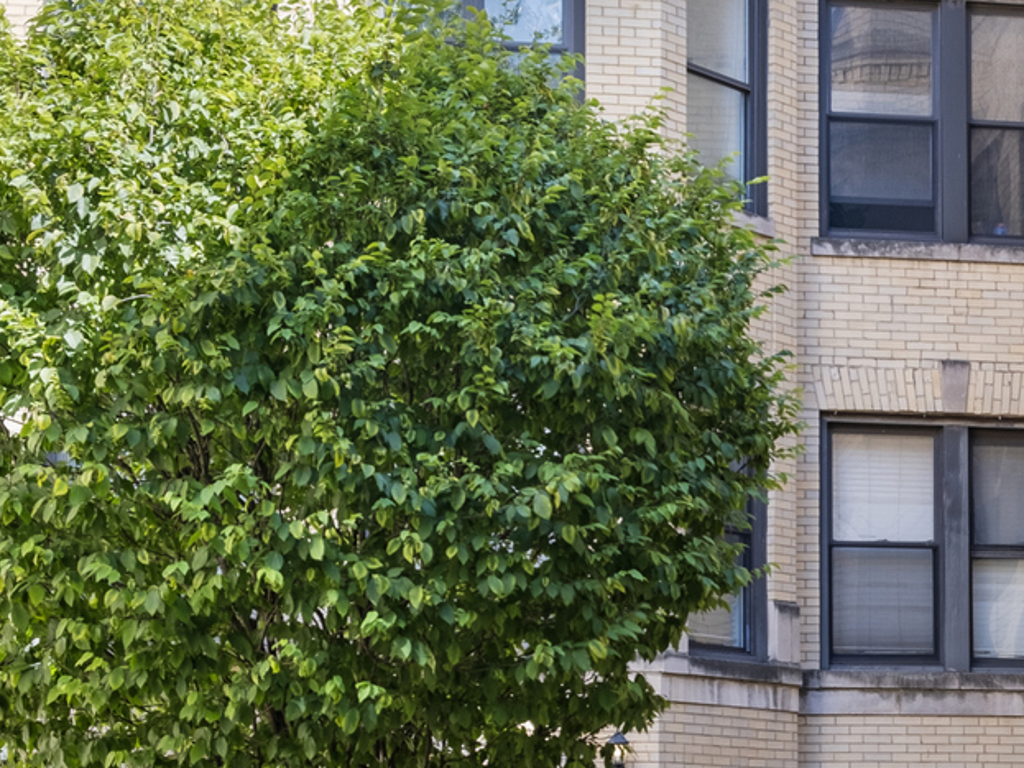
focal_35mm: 100
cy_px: 692
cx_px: 965
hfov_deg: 19.2
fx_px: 2958
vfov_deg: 14.6
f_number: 4.5
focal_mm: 26.5
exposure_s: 1/210
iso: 320
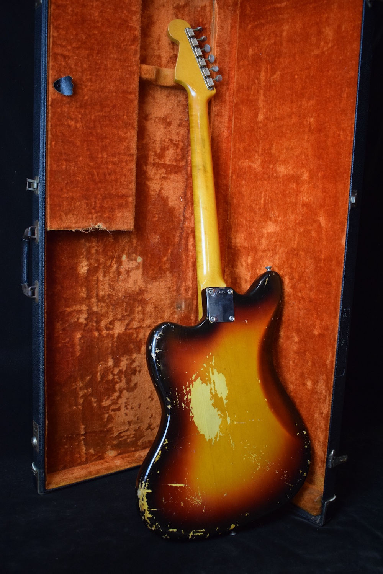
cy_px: 287
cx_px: 192
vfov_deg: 55.1
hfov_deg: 38.4
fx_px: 551
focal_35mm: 34
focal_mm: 23
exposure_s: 1/60
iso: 2000
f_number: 3.8
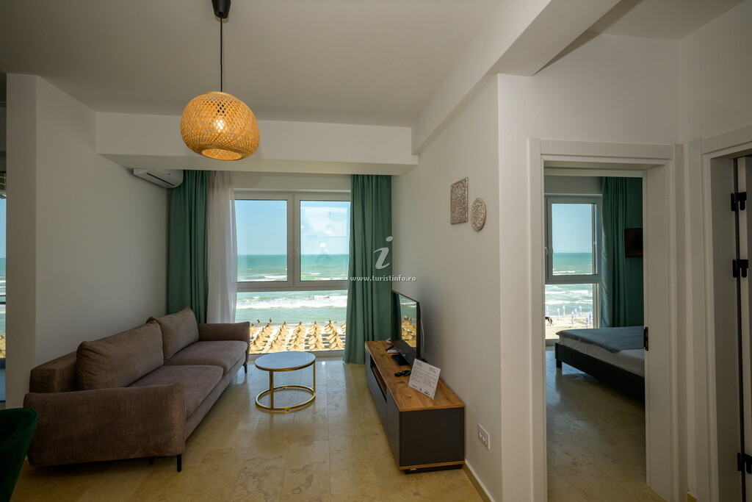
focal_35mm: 17
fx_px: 355
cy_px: 251
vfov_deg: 70.5
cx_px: 376
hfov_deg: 93.3
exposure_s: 1/250
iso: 640
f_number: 13
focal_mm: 17
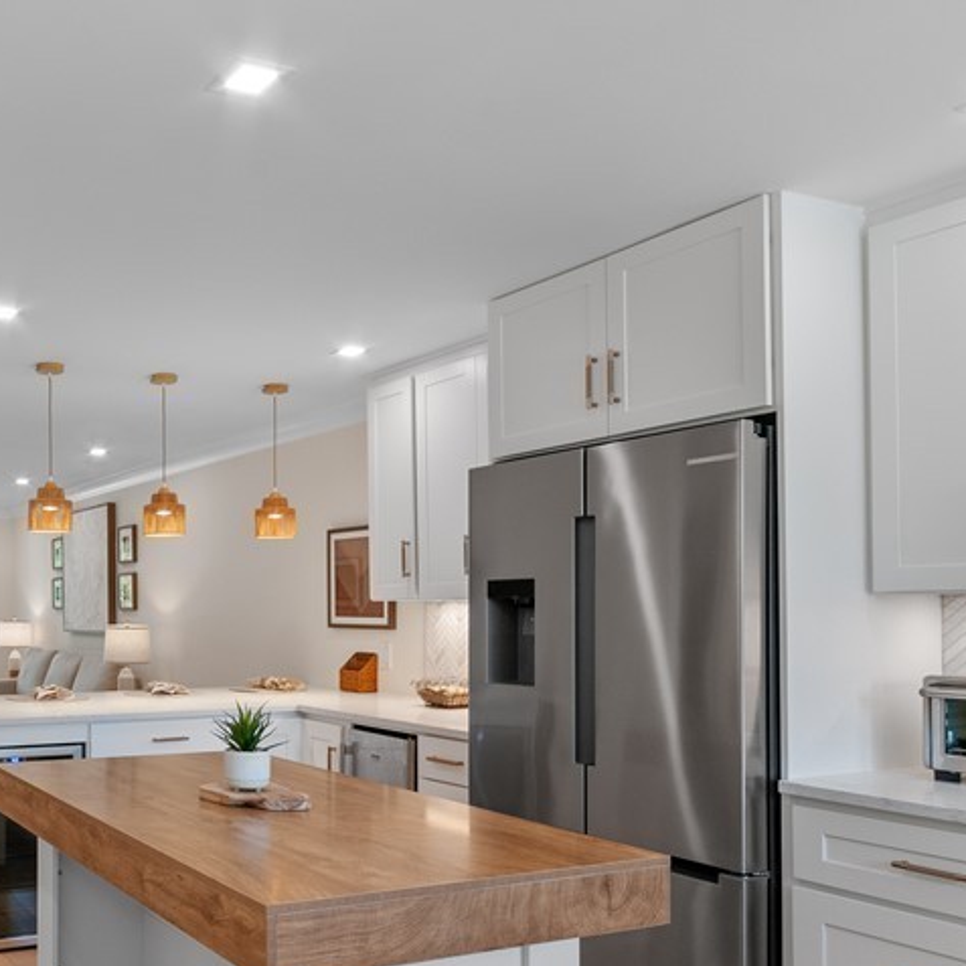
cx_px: 67
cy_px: 585
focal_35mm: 32
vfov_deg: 50.8
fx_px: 1009
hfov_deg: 45.5
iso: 200
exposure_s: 1/6
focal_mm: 11
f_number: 11
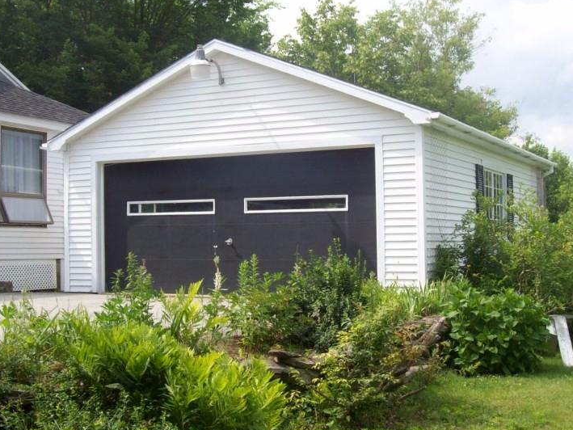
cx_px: 276
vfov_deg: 28.0
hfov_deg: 36.8
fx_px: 861
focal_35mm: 52
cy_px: 203
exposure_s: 1/288
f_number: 4.8
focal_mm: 6
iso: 80
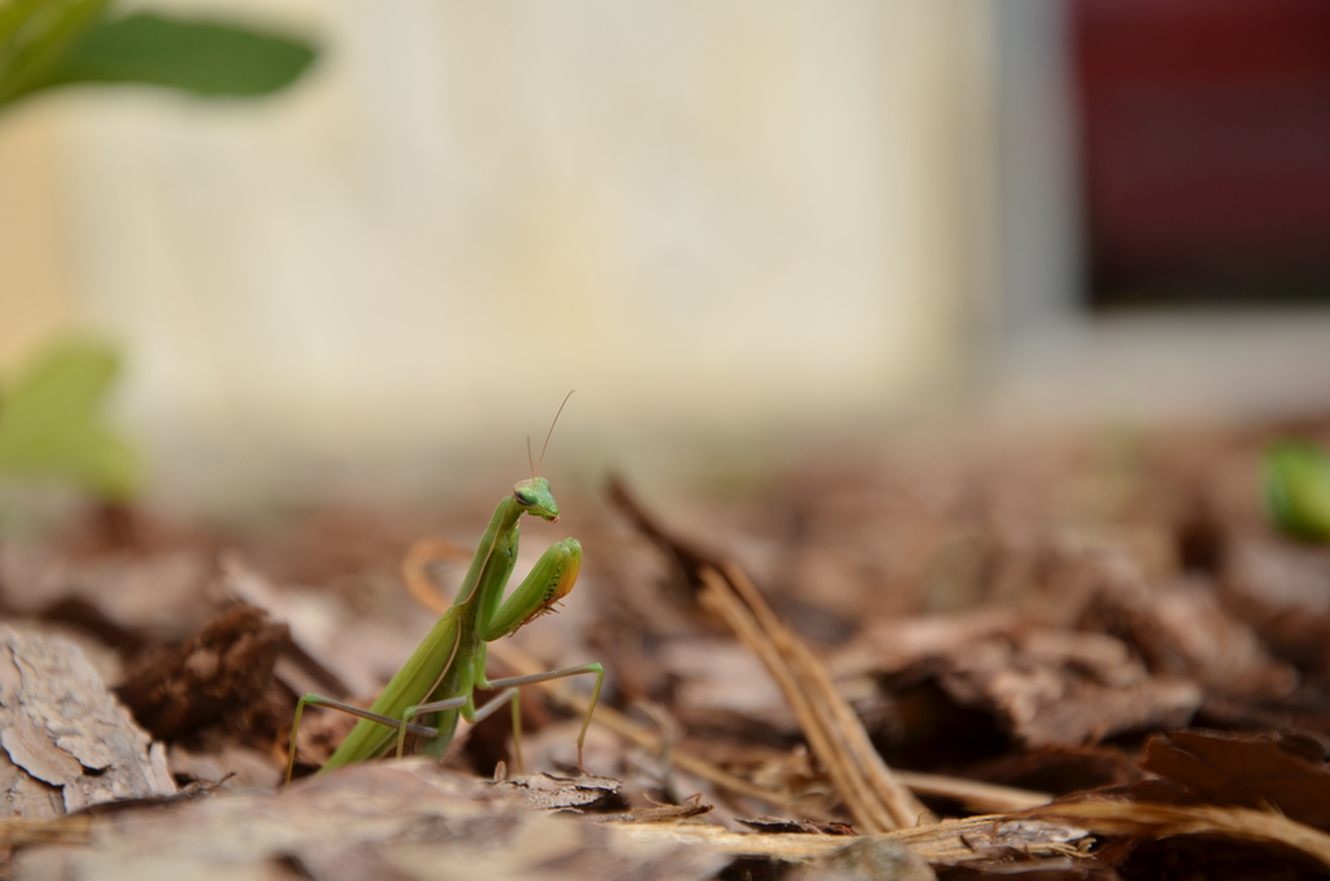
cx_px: 665
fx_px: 5420
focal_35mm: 147
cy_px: 440
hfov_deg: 14.0
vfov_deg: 9.3
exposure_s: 1/250
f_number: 5.6
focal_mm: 98
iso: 100
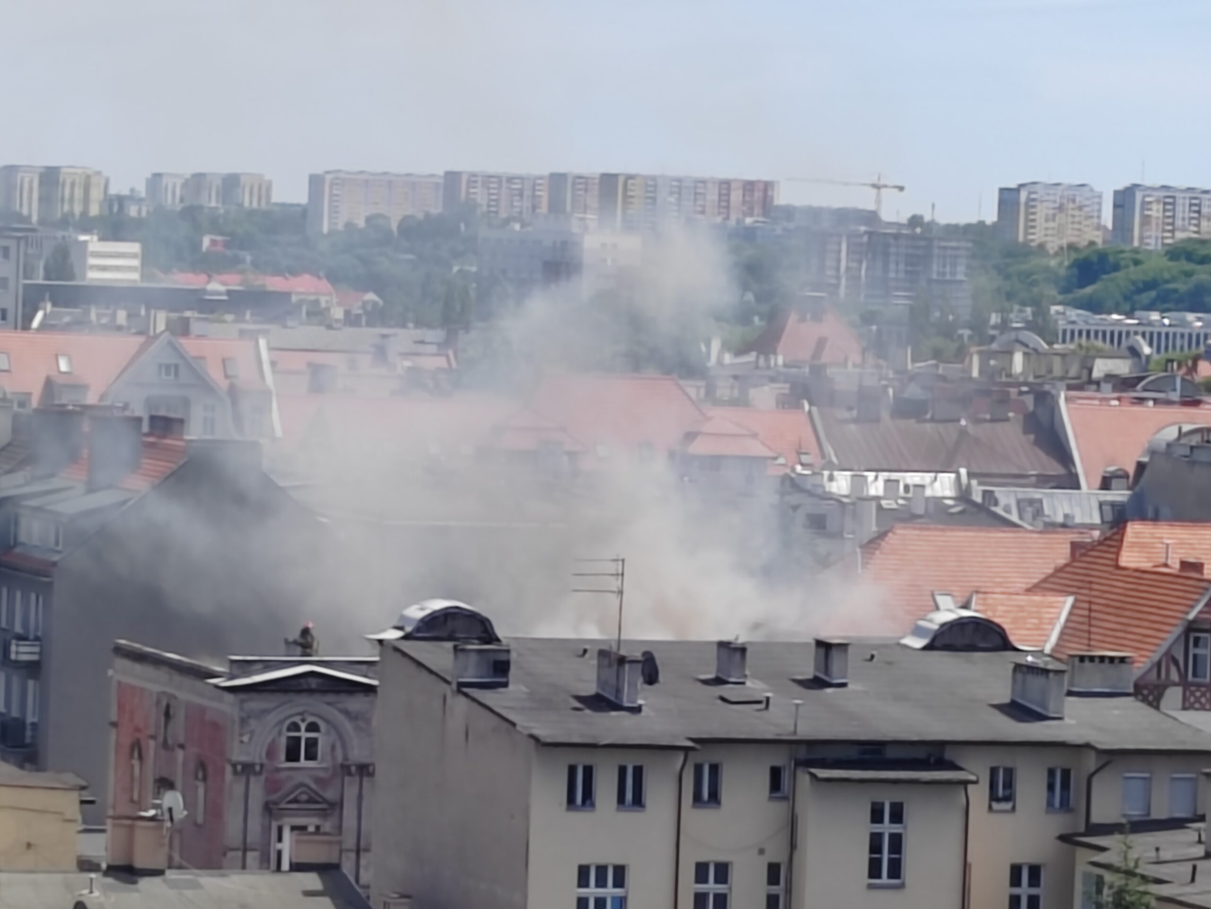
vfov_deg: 7.7
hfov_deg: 10.2
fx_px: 6787
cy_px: 454
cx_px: 606
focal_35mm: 194
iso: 100
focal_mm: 5.52
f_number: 1.9
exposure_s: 1/1100
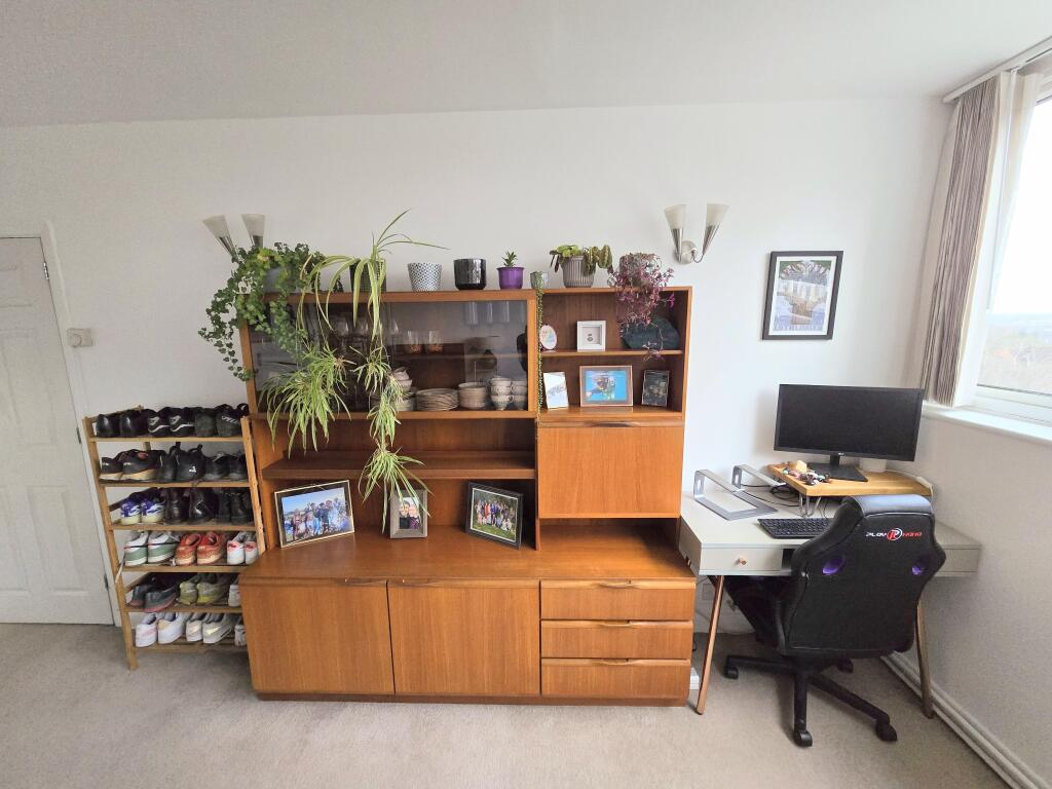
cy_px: 394
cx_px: 526
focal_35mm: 13
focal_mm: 2.2
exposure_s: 1/60
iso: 640
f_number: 2.2
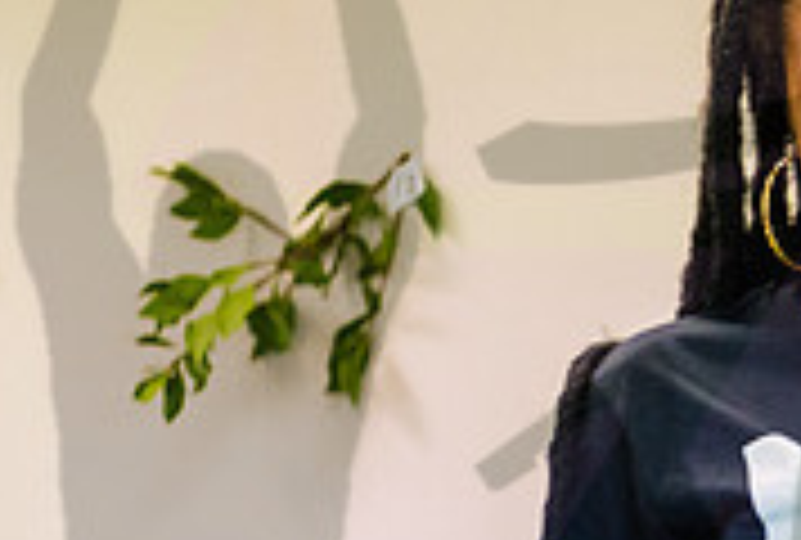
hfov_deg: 8.0
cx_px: 1107
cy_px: 595
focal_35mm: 251
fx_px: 5604
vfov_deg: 5.5
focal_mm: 70
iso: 4000
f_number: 4
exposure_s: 1/100
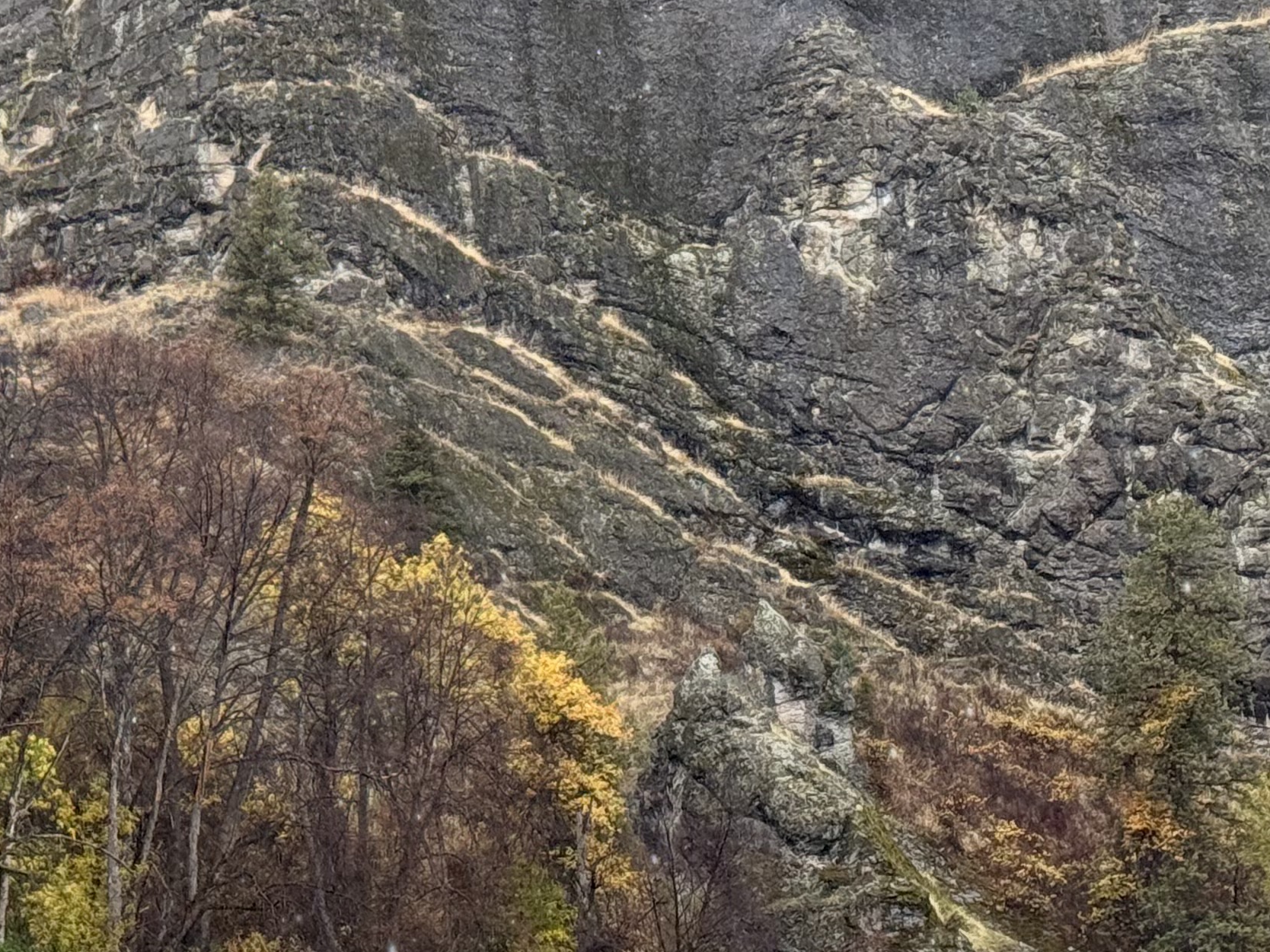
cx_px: 44
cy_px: 383
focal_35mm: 116
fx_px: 4256
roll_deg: +0.0
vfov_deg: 12.8
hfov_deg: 16.7
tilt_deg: +5.7
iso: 64
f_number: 1.78
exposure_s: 1/522
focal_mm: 6.76
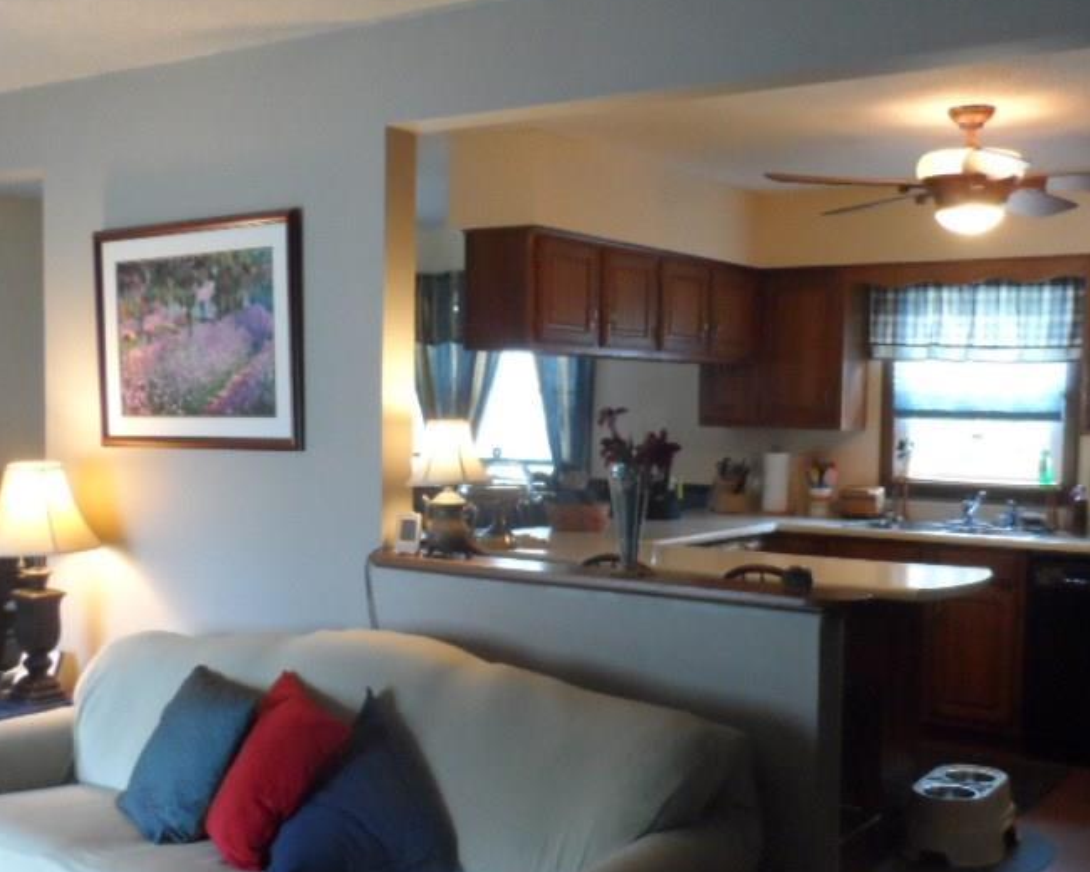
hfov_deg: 45.8
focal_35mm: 40
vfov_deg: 37.3
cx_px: 557
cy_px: 485
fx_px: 1290
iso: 480
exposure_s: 1/30
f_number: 3.2
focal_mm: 4.3
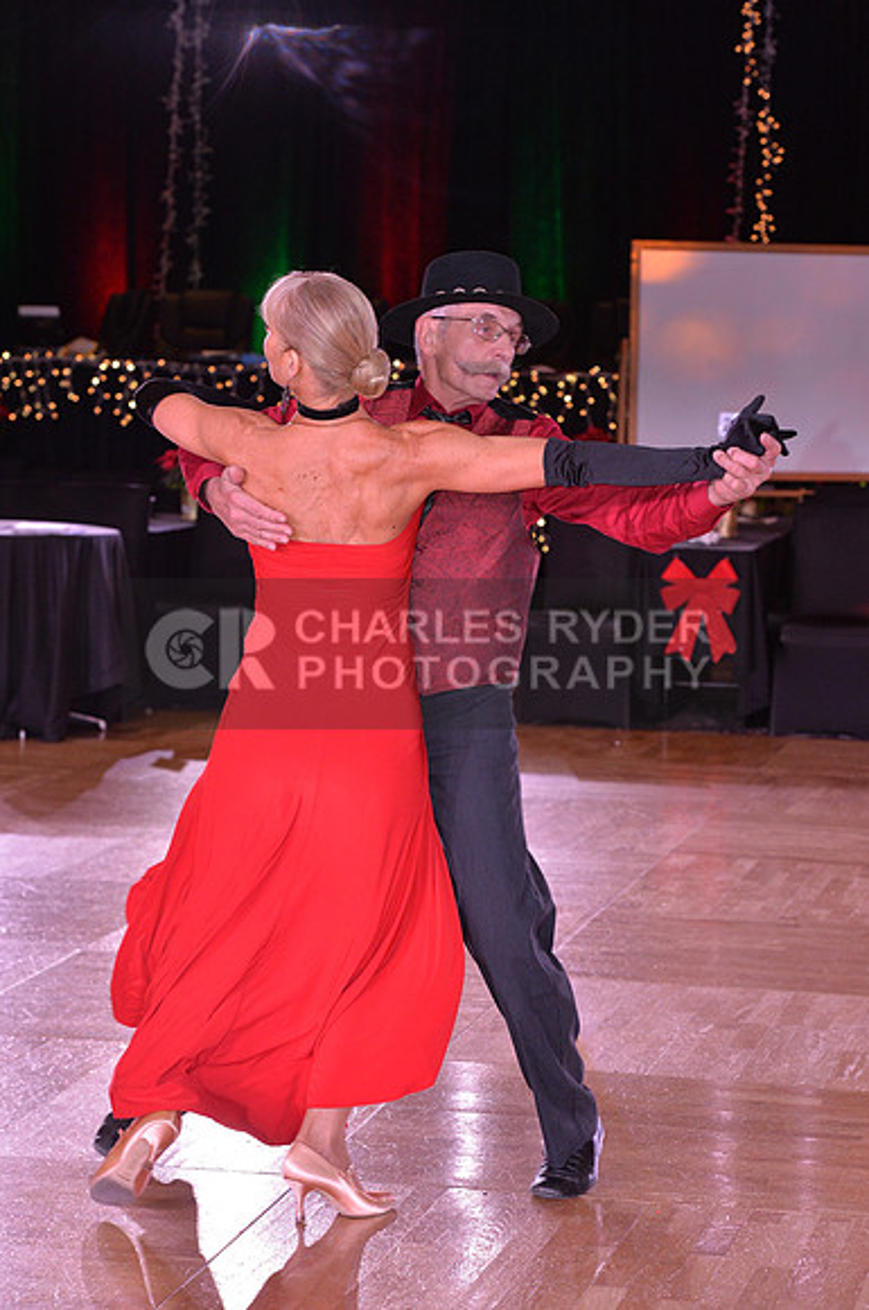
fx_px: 3995
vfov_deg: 18.6
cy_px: 655
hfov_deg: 12.4
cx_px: 434
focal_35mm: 110
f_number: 6.3
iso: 2000
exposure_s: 1/250
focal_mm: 110
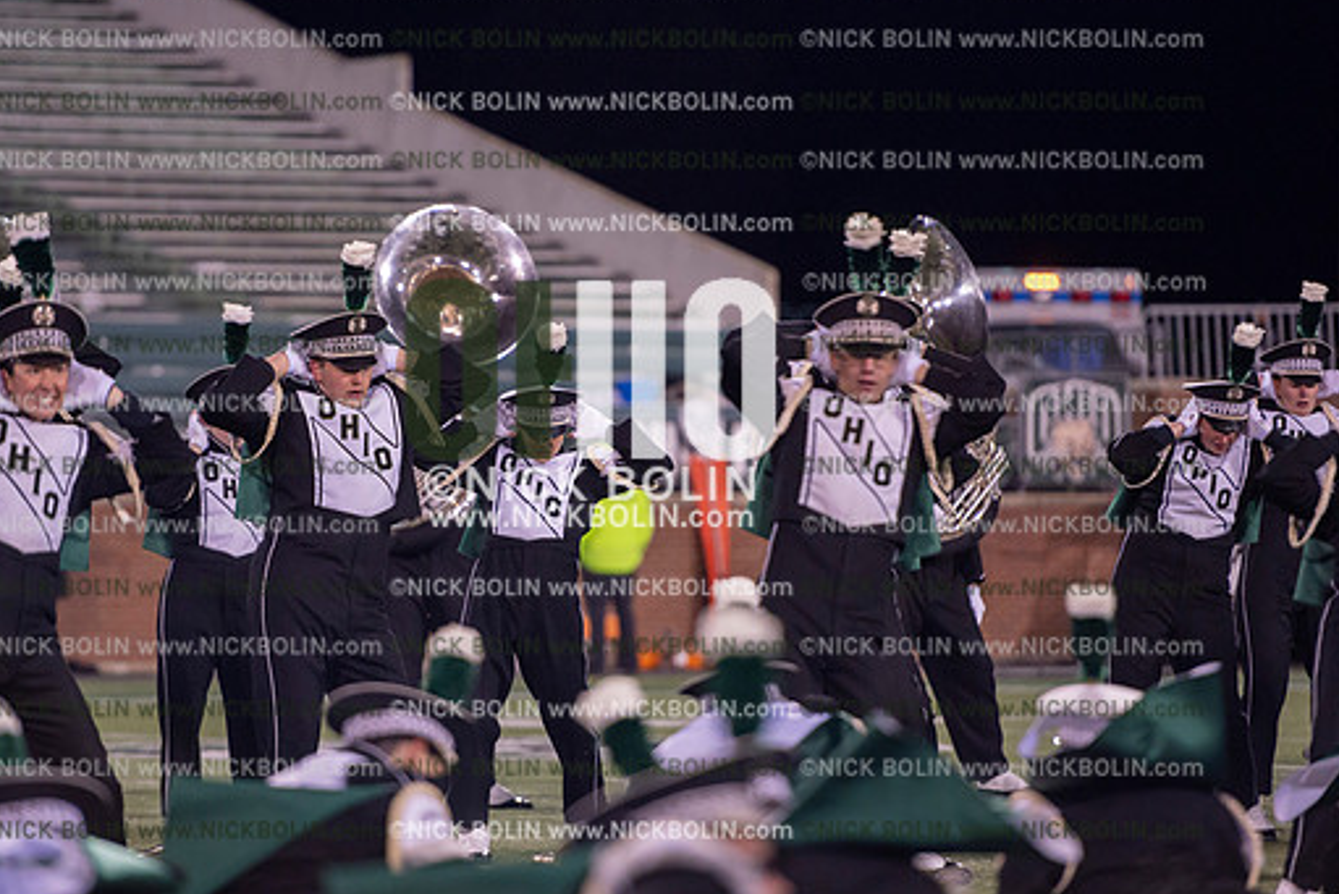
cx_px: 590
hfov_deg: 9.1
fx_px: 8445
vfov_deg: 6.1
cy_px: 405
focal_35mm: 227
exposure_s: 1/1250
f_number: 2.8
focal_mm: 200
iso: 2500
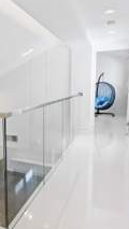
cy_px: 113
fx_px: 200
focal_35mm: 33
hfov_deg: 32.7
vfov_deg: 59.5
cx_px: -1
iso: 64
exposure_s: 1.3
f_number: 8
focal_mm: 14
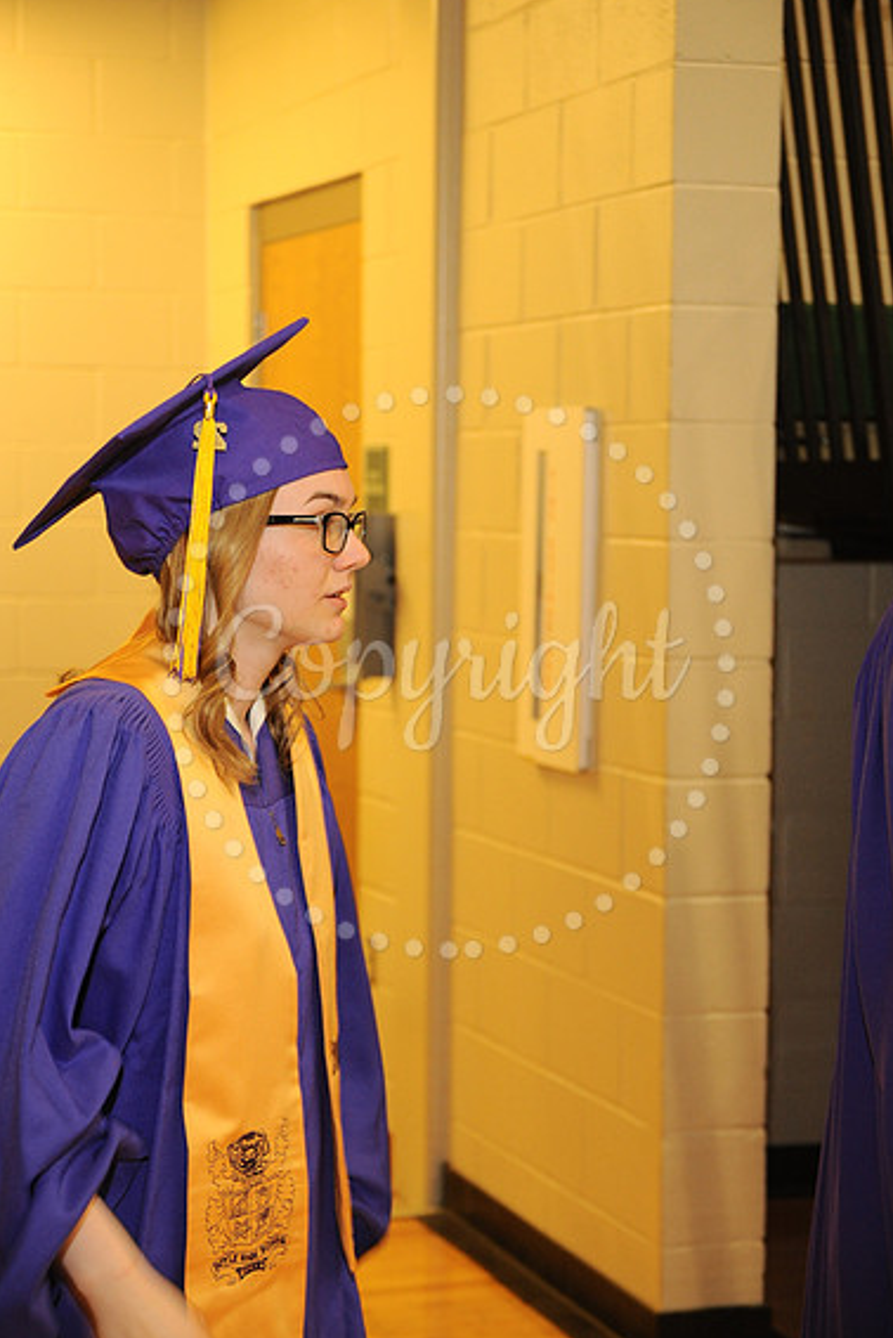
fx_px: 3233
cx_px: 449
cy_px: 669
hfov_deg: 15.7
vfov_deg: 23.4
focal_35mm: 87
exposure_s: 1/80
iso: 2000
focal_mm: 85
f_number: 5.6
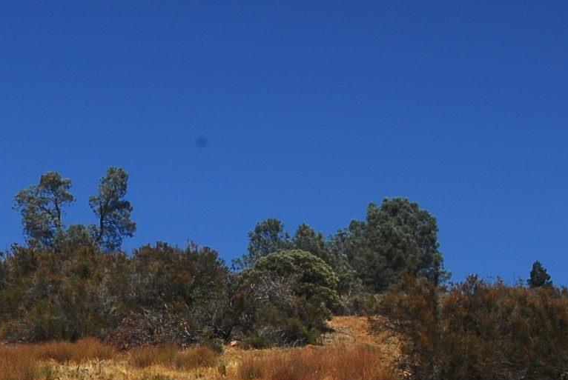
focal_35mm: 91
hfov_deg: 21.0
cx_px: -95
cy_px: 373
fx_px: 1438
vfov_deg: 14.8
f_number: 18
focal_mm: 24
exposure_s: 1/100
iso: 110
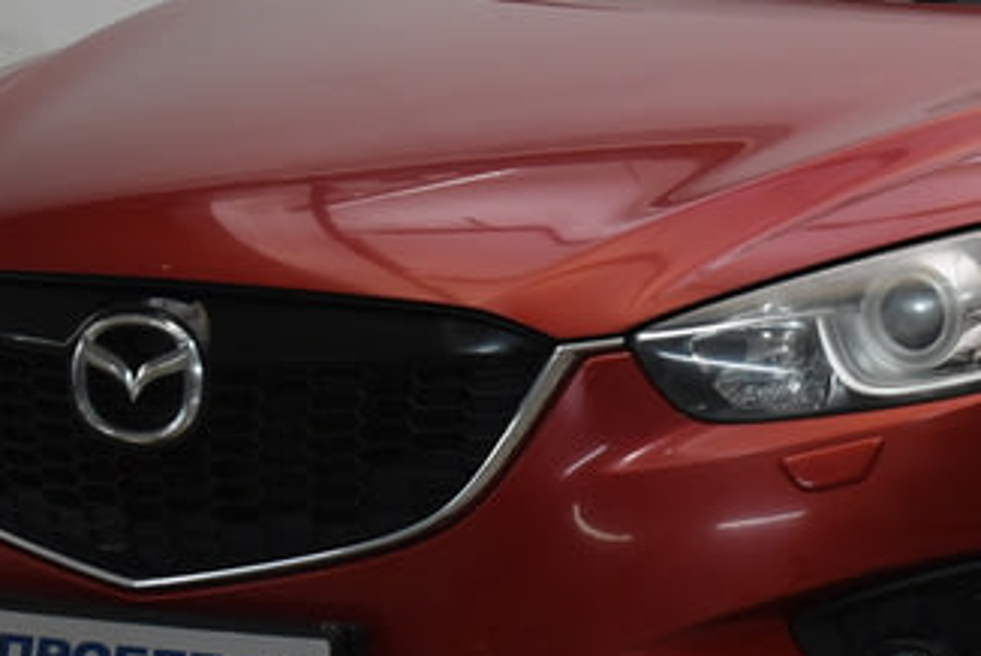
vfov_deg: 6.9
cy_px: 208
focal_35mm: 199
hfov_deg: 10.3
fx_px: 5427
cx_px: 939
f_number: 5.3
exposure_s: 1/80
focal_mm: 48
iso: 900
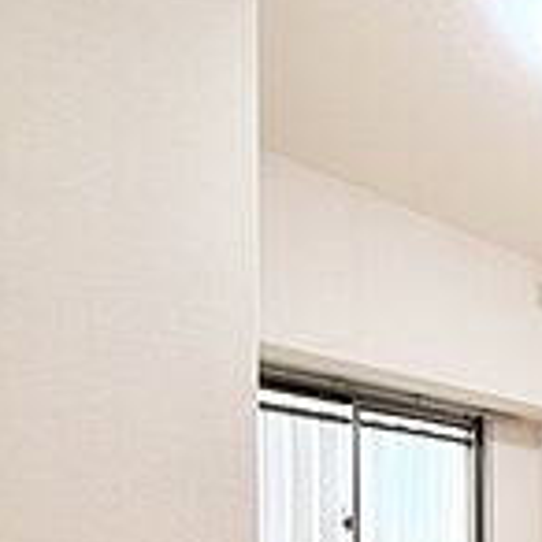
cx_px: 765
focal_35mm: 38
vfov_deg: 36.9
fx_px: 673
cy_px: 598
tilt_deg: +0.2
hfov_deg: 30.3
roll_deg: +1.1
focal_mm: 2.22
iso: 80
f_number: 2.2
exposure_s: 1/100
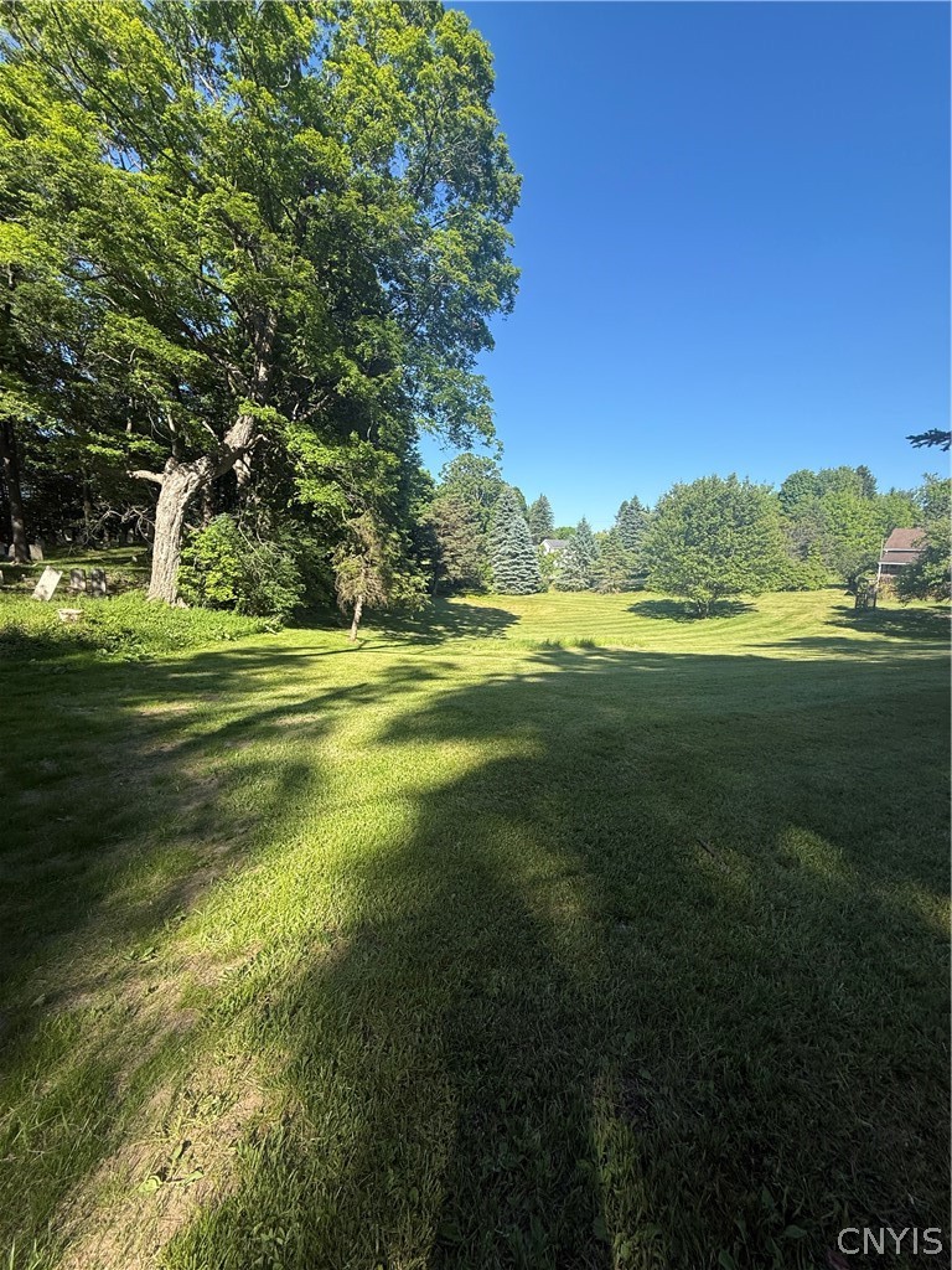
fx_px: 513
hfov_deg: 85.7
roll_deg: -2.3
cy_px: 635
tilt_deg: -6.6
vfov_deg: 102.1
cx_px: 476
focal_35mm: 14
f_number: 2.2
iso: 50
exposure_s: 1/820
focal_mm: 2.22
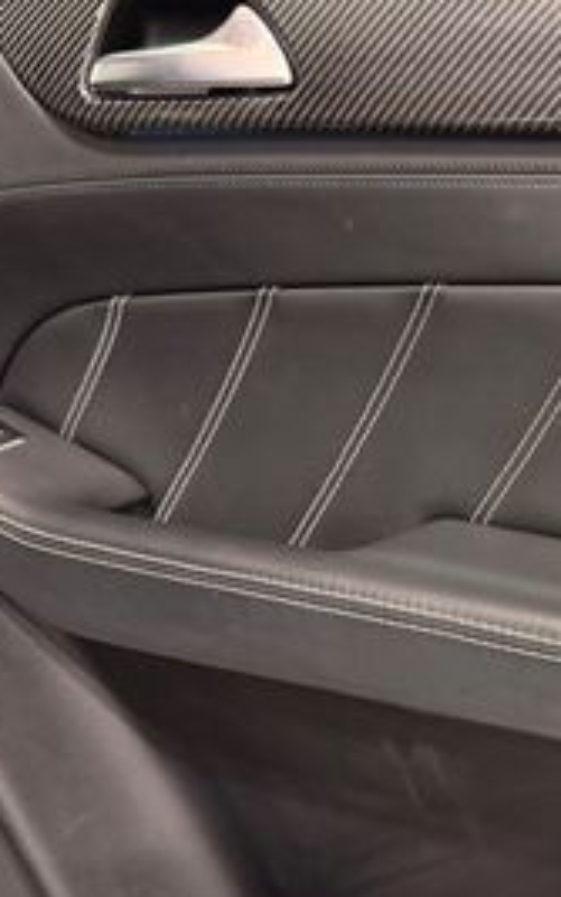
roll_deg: -6.4
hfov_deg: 20.1
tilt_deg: -20.8
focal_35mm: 61
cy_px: 511
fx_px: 1491
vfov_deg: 33.4
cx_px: 648
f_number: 1.78
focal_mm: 6.76
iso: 200
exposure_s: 1/60
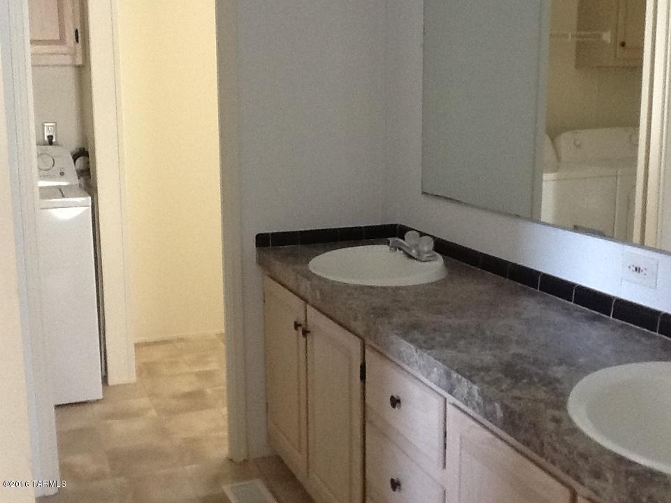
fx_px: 853
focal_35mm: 44
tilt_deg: -11.4
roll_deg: +1.2
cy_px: 252
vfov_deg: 32.9
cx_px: 336
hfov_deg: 42.9
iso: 125
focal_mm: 2.03
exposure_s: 1/30
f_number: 2.4
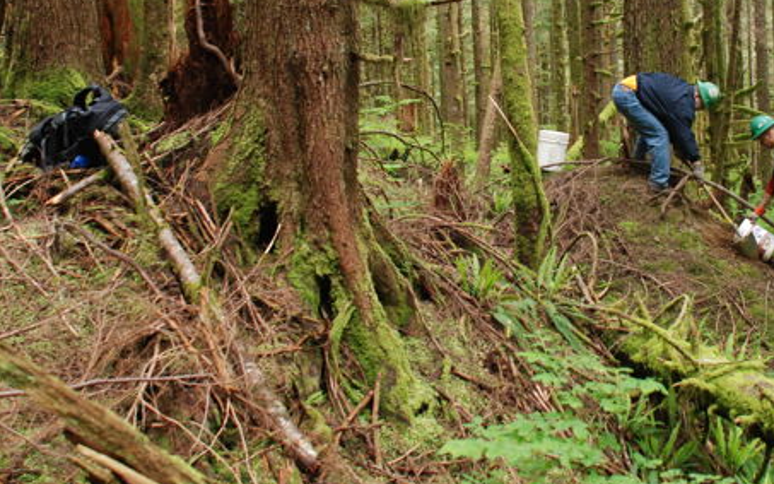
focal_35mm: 54
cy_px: 133
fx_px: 1139
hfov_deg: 36.7
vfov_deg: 23.8
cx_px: 572
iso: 500
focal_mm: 20
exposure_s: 1/40
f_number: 3.8
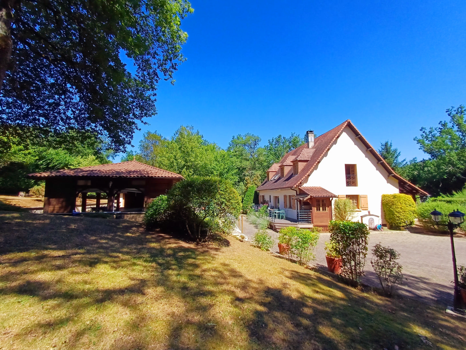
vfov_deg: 78.1
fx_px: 215
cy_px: 175
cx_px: 233
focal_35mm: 16
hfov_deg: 94.5
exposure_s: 1/714
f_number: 2.2
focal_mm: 1.64
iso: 40
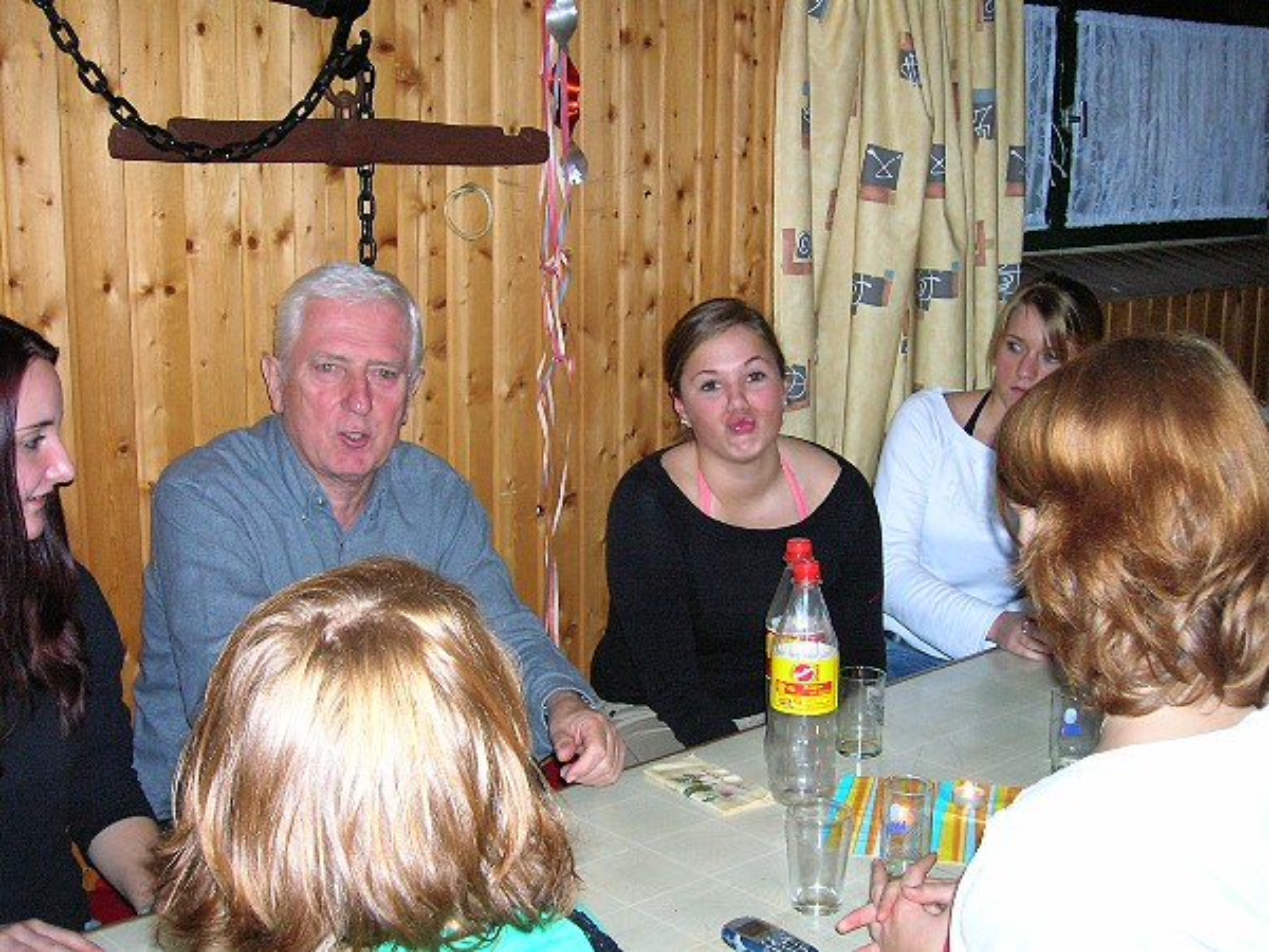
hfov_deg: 41.2
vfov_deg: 31.5
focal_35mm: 46
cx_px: 634
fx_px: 1686
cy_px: 476
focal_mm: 7.7
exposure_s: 1/60.1
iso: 200
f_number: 3.2
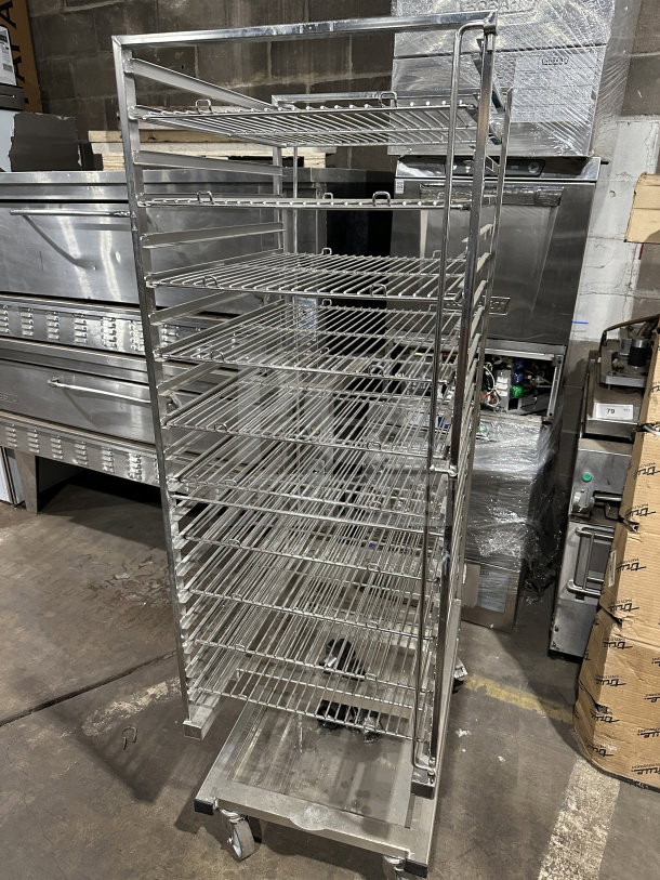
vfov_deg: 71.6
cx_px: 330
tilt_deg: -19.6
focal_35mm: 24
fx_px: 610
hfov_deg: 56.8
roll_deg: -2.1
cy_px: 440
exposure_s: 1/60
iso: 400
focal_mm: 6.86
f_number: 1.78
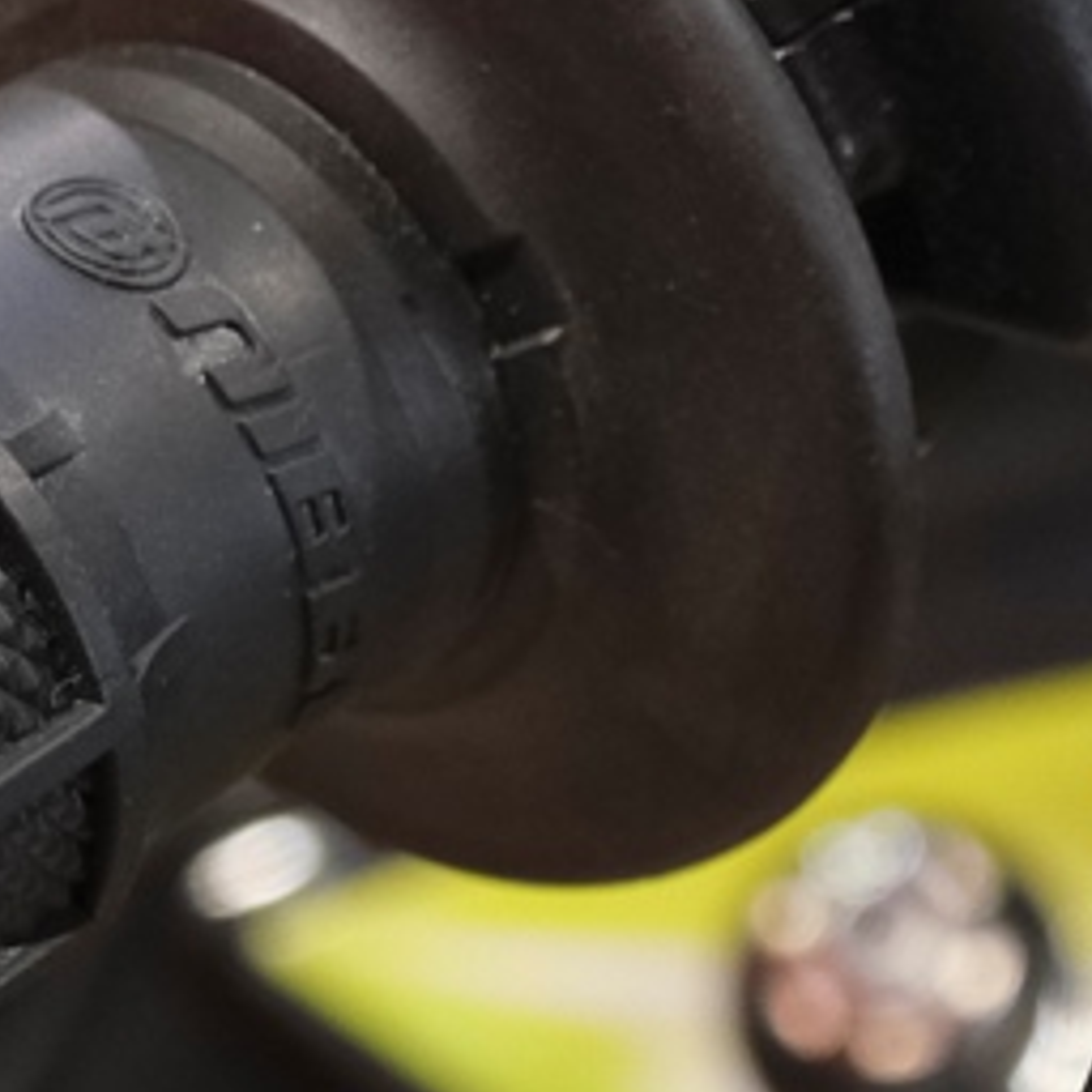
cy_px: 314
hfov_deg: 4.7
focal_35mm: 372
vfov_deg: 4.7
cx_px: 1143
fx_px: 13277
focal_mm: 46.6
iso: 1600
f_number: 4
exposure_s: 1/100
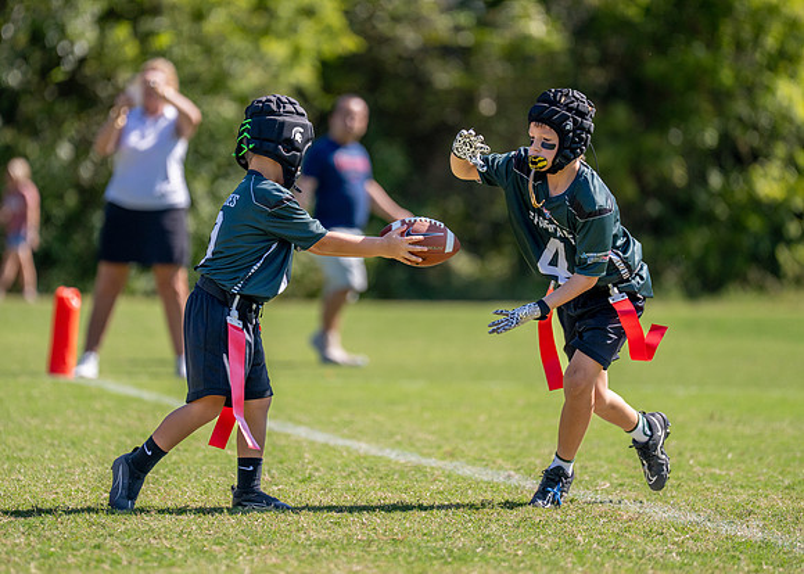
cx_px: 360
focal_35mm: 251
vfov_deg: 5.7
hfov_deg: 8.0
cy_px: 246
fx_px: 5735
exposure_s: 1/3200
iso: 200
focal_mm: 200
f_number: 2.8
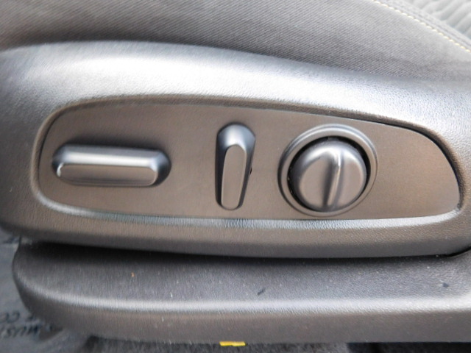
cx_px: 236
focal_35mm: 23
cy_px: 176
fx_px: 313
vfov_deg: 58.9
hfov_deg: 73.9
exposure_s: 1/8
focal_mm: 4
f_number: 3
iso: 400
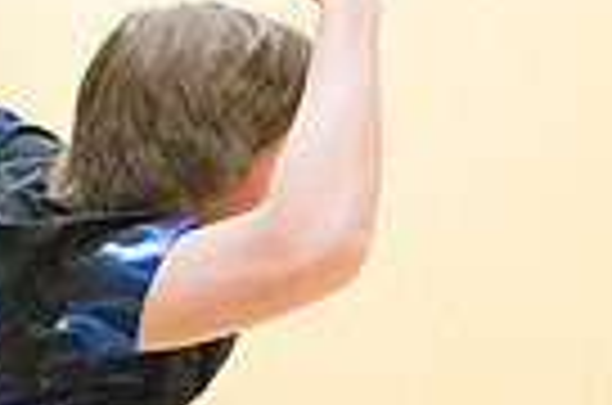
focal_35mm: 321
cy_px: 596
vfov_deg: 4.2
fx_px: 5444
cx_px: 225
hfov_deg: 6.4
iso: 10000
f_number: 4.5
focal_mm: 75
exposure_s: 1/1000
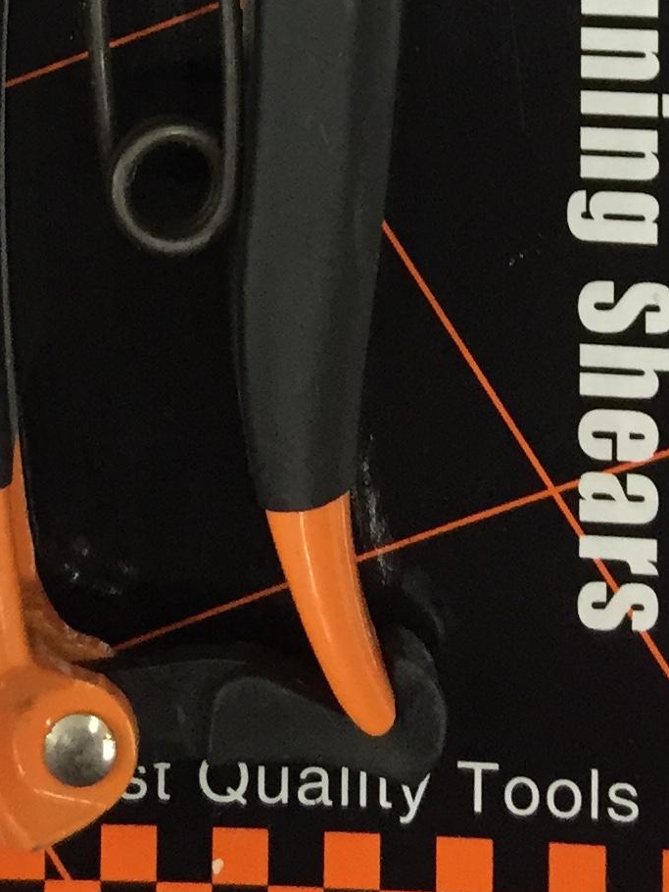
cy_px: -611
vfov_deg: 16.4
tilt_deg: -88.0
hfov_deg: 14.2
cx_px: 275
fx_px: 2679
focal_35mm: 104
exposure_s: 1/30
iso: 80
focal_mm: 4.15
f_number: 2.2
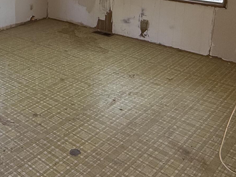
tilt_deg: -12.3
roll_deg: +1.2
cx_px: 6
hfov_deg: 36.7
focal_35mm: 47
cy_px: 0
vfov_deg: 28.9
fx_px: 320
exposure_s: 1/105
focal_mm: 2.22
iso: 64
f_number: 2.2
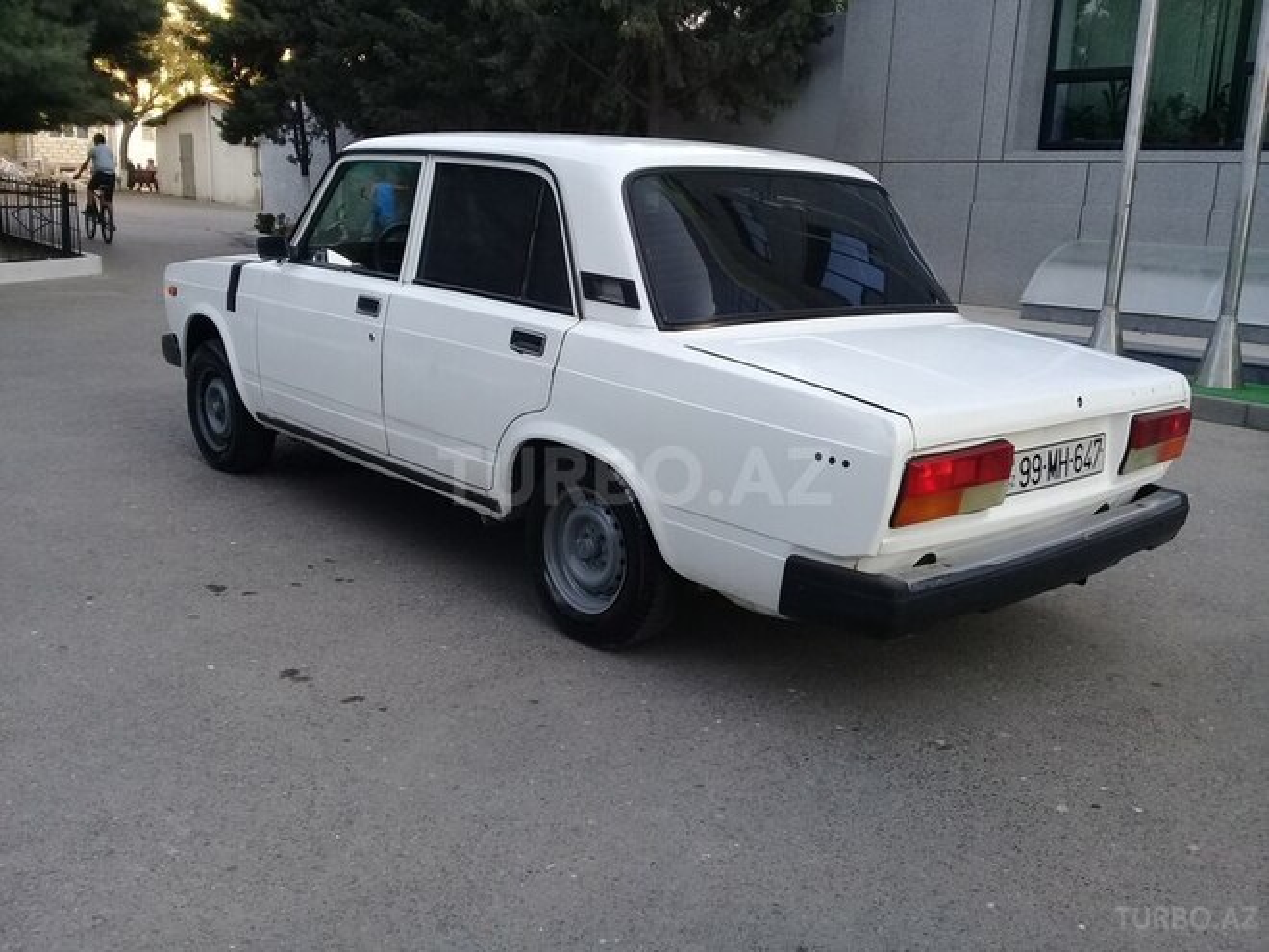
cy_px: 476
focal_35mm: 31
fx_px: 1136
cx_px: 634
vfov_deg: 45.4
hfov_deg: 58.4
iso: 50
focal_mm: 3.3
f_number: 2.2
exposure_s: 1/107
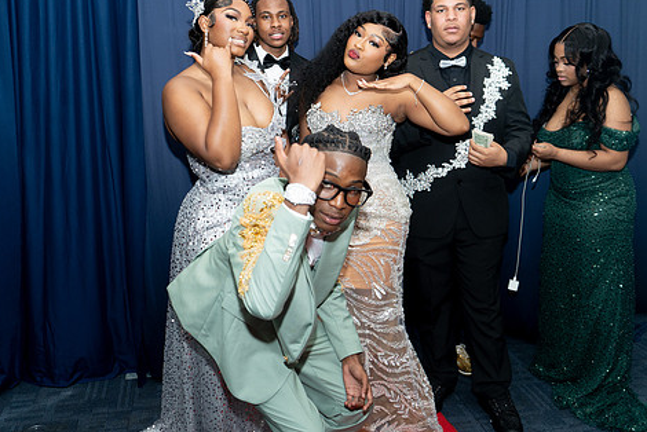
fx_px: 665
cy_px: 181
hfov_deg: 51.8
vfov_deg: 35.9
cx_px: 335
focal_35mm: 37
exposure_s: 1/125
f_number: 3.5
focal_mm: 30
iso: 500
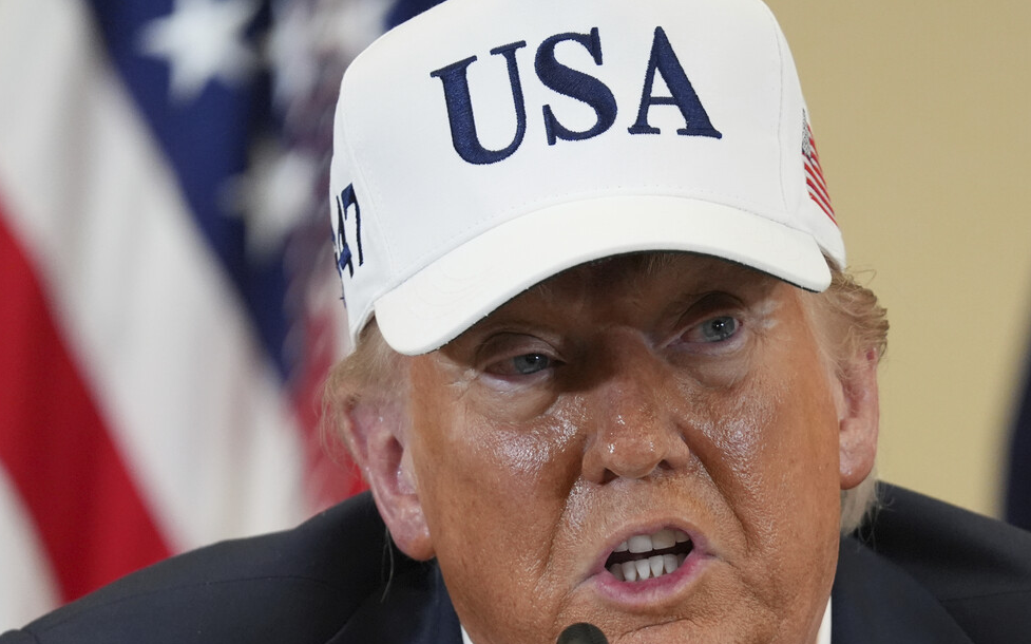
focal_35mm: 1002
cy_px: 545
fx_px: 28146
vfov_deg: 1.3
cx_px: 661
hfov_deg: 2.1
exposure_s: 1/200
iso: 4000
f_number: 6.3
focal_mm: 600
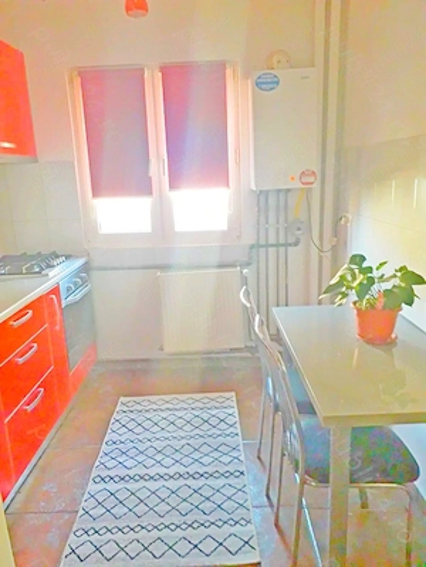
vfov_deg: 65.3
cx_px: 213
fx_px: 443
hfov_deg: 51.4
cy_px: 284
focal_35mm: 27
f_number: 1.9
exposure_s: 1/33
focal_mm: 3.6
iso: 200
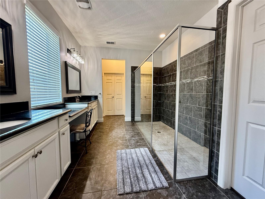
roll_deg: +0.1
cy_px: 100
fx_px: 107
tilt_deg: -4.4
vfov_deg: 85.7
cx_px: 132
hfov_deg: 102.1
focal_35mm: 14
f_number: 2.2
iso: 250
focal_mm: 2.22
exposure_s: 1/60
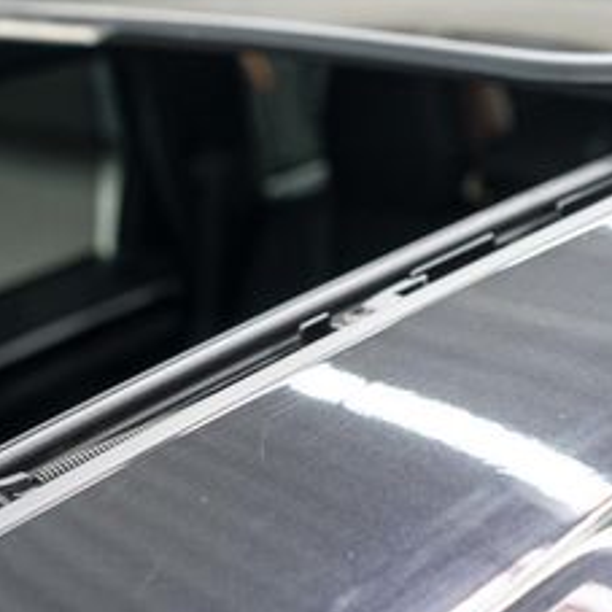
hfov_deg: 24.2
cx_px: -49
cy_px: 368
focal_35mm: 67
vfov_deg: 25.7
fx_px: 1340
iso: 1000
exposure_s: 1/50
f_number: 3.2
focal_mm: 28
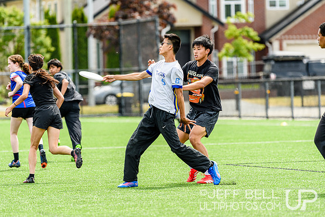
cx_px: 162
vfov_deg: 4.6
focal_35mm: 300
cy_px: 108
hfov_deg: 6.9
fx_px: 2709
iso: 160
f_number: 3.2
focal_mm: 200
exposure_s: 1/1250
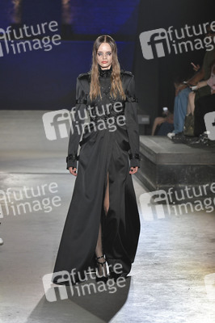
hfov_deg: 7.1
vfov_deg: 10.7
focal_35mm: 192
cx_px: 108
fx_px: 1723
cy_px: 162
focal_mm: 160
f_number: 7.1
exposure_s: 1/250
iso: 2500
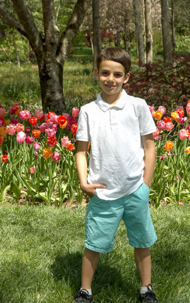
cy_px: 157
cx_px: 103
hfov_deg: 18.4
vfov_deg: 29.0
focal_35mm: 71
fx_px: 588
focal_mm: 45
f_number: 5.6
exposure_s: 1/180
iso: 100
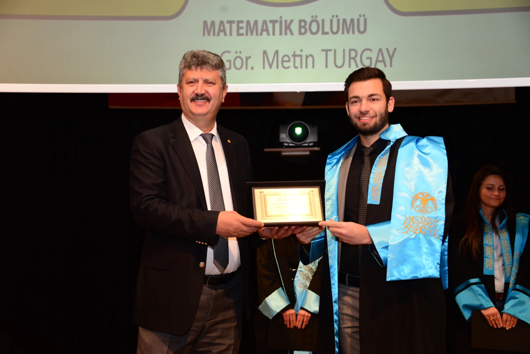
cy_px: 177
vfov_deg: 23.4
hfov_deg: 34.5
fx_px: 854
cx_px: 265
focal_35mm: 58
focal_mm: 58
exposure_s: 1/200
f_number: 4.5
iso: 1600
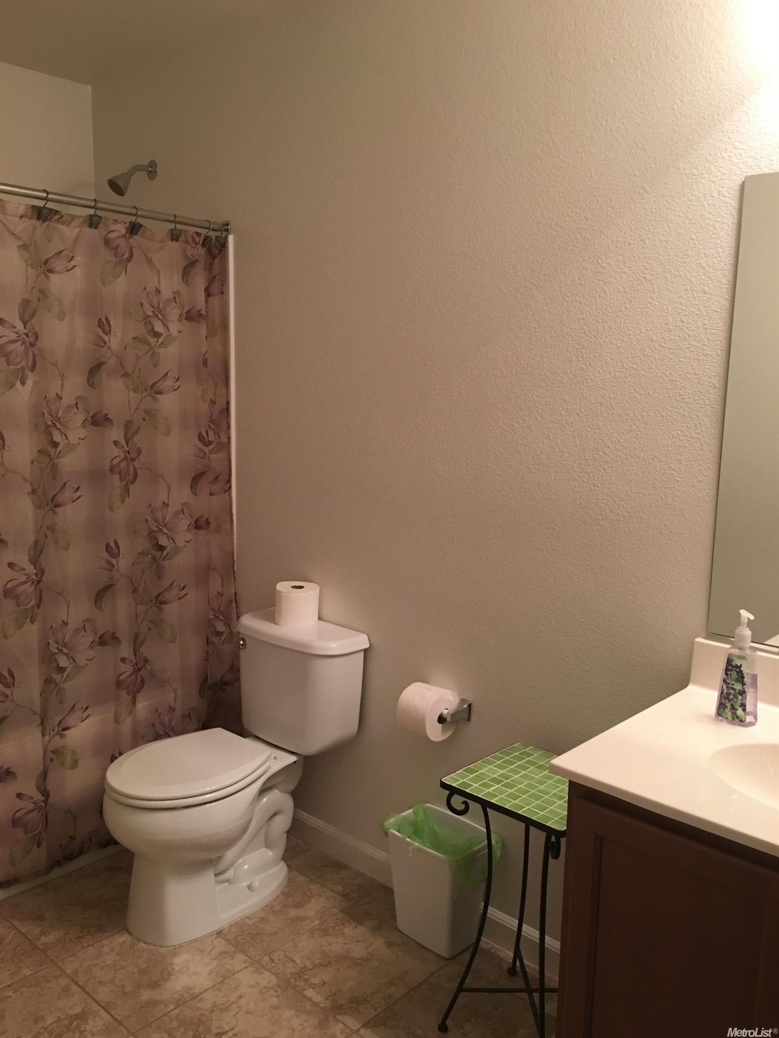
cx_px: 390
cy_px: 519
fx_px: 870
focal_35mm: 29
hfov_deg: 48.2
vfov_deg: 61.7
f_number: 2.2
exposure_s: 1/15
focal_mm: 4.15
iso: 64
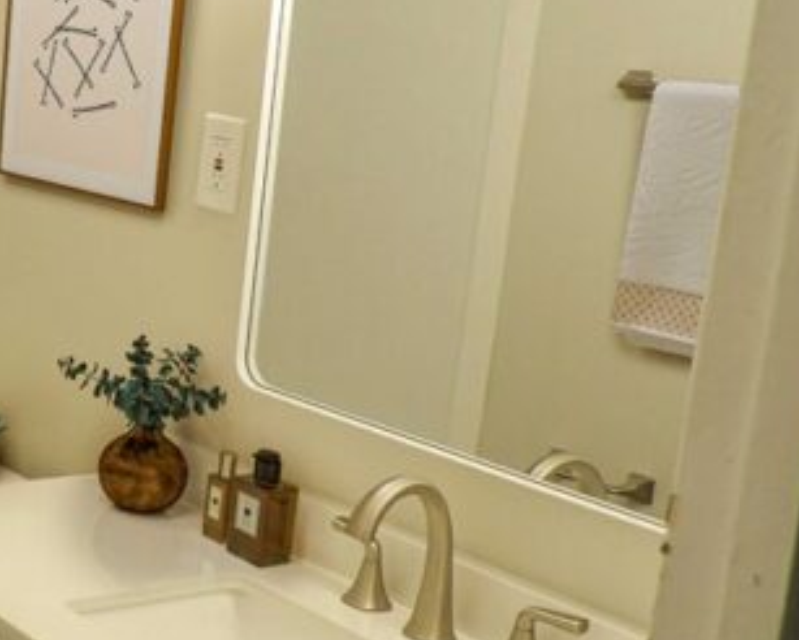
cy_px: 307
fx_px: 1443
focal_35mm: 61
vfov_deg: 25.0
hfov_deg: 27.6
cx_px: -135
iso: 100
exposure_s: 1/37
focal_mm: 4.3
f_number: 3.2
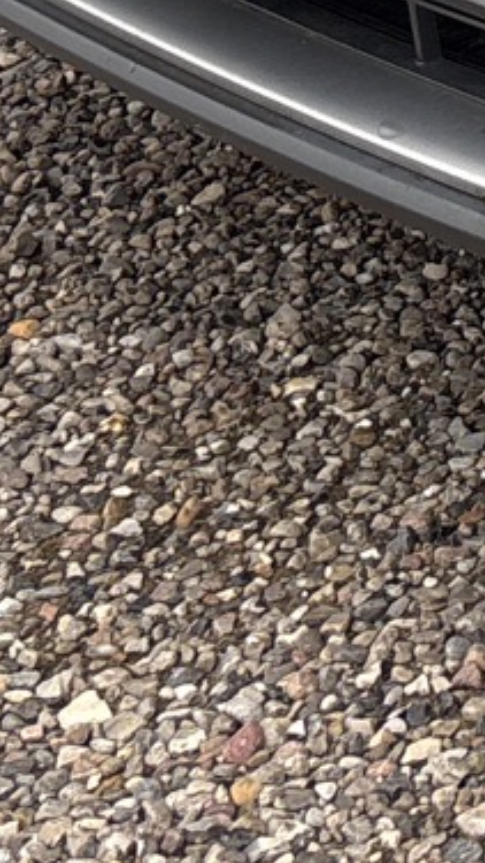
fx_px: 3314
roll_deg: -3.1
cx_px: 1489
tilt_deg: -12.9
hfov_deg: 7.3
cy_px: -617
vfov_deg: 13.5
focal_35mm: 145
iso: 50
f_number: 1.6
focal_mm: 5.96
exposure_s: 1/510
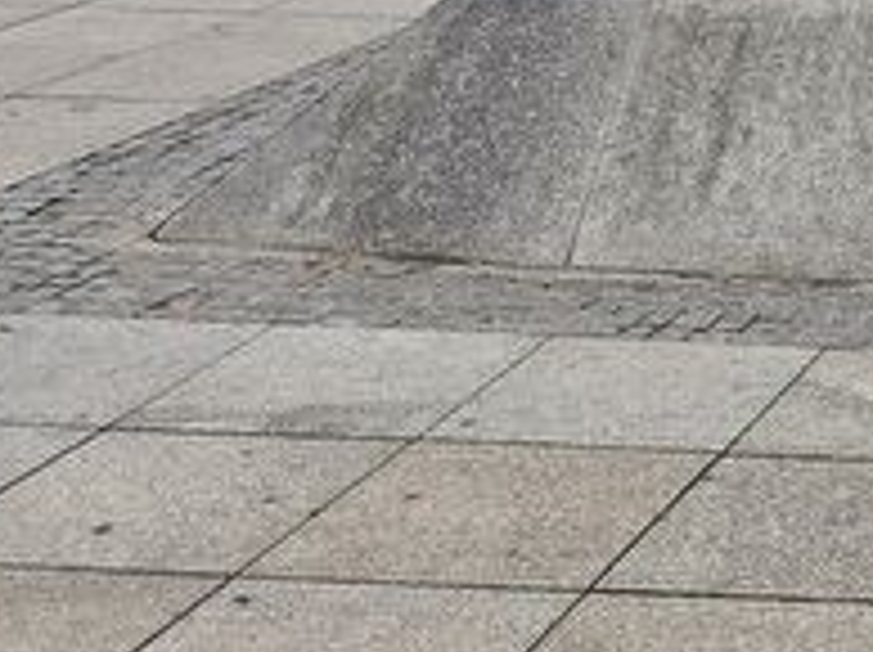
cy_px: -297
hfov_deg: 16.9
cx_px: 1588
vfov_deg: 14.6
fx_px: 2393
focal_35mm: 95
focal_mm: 5.4
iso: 80
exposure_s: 1/3067
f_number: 1.8
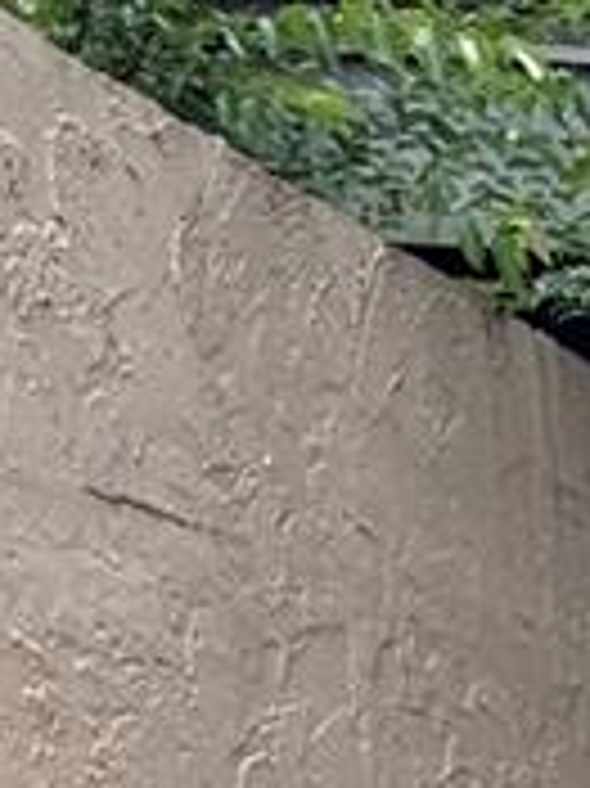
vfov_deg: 16.6
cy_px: 1477
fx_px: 2184
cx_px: 1793
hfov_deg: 10.5
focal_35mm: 96
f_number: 2.2
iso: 50
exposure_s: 1/193
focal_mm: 2.22
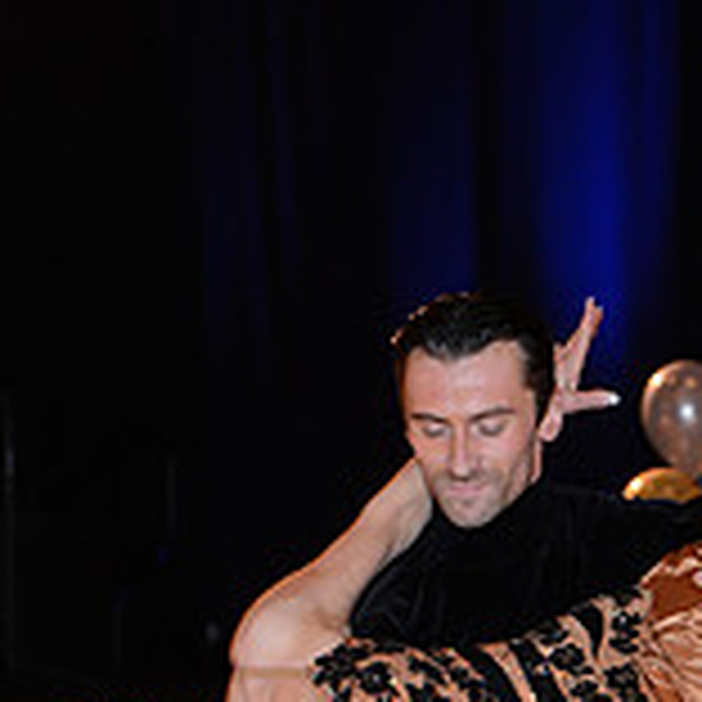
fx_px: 4703
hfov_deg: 8.5
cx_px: 520
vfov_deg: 8.4
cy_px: 1053
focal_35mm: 205
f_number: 4.5
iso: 2000
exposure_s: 1/200
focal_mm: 65
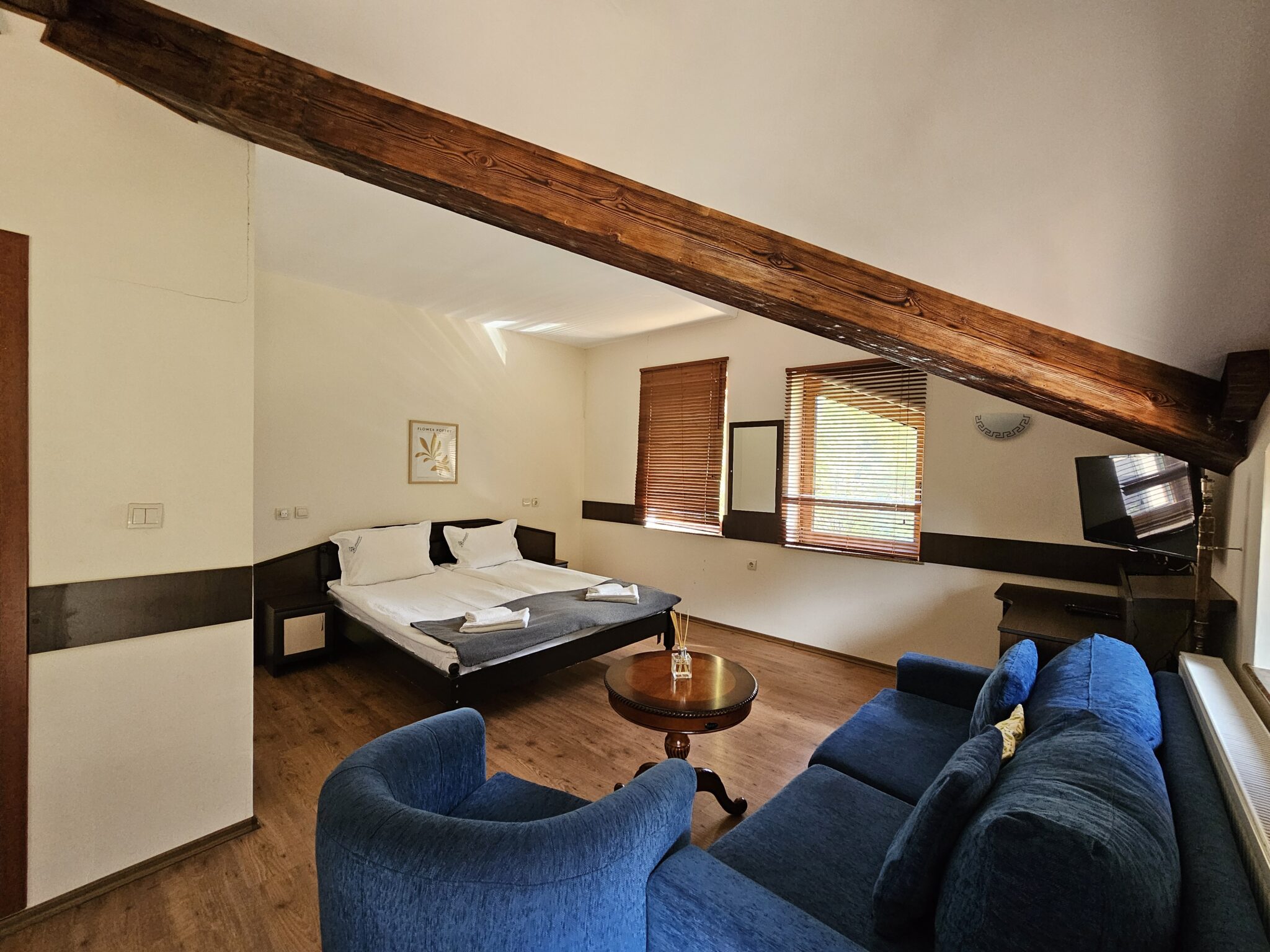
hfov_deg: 106.2
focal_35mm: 13
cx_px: 635
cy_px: 476
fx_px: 477
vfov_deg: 89.9
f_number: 2.2
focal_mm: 2.2
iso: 400
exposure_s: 1/50
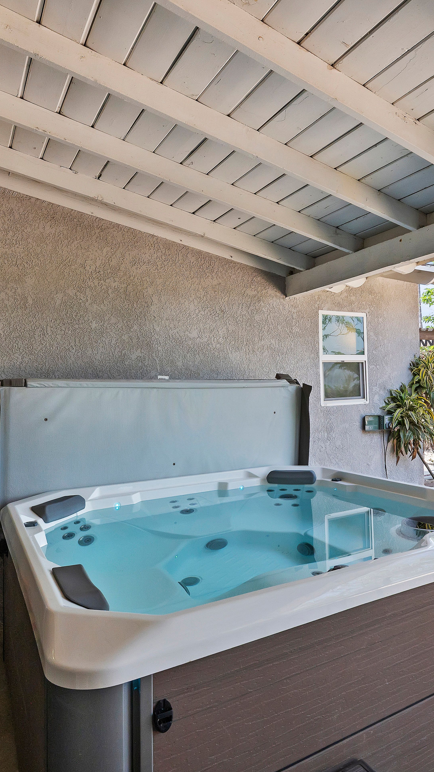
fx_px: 471
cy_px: 399
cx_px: 278
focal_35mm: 23
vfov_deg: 78.7
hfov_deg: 48.9
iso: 500
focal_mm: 14
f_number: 10
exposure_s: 1/160
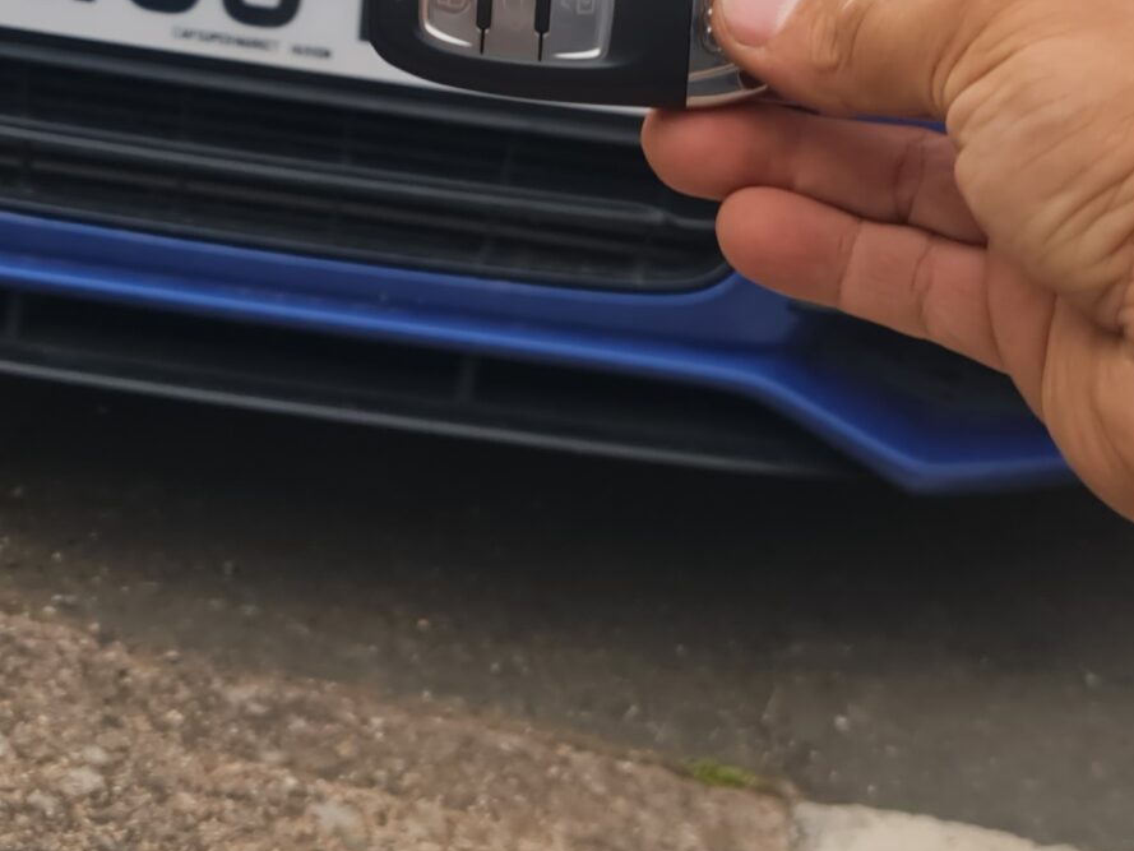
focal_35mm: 72
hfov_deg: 27.0
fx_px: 2359
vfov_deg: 19.4
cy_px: -124
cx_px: 592
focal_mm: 7
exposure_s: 1/100
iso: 50
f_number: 1.8
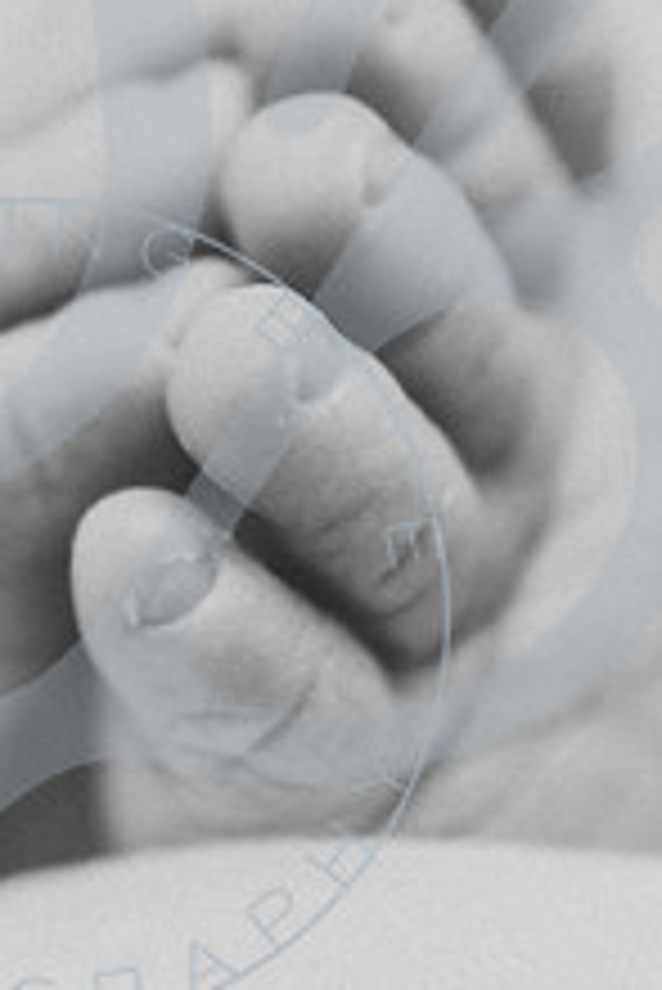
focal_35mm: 143
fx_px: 3938
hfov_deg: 9.6
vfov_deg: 14.3
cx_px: 234
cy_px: 274
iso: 800
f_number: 5.6
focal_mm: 70
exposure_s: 1/125
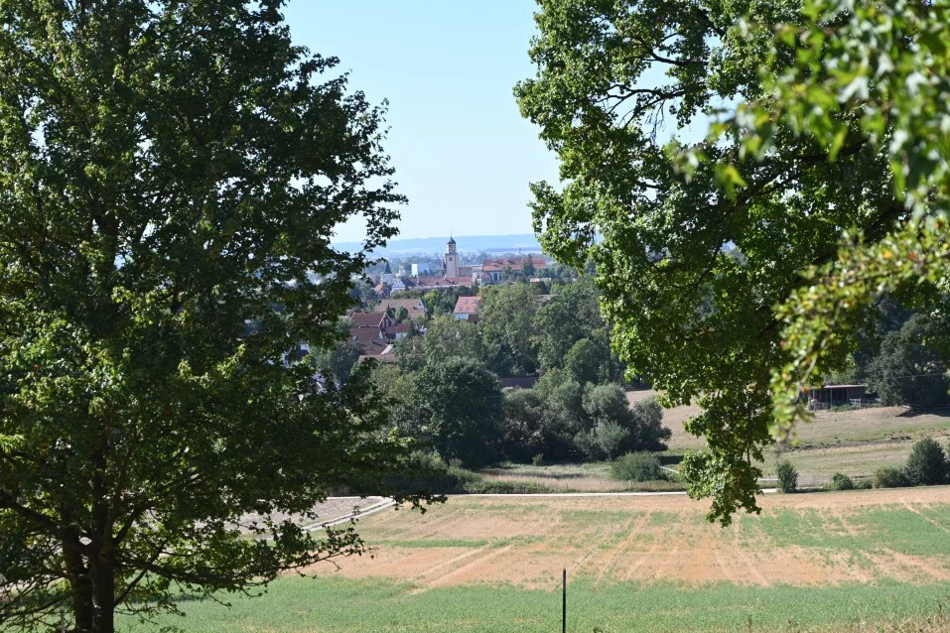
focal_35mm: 79
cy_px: 315
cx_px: 459
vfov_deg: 17.3
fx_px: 2085
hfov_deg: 25.7
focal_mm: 70
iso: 100
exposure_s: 1/320
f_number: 6.3
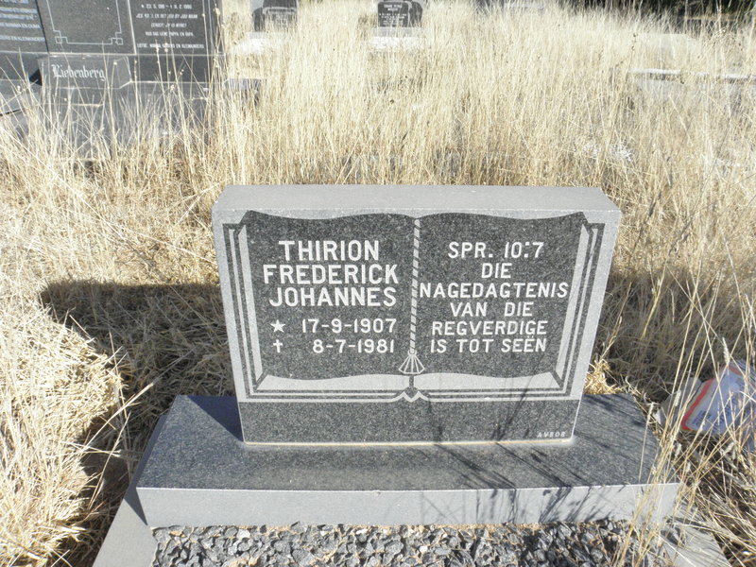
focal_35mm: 26
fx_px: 568
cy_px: 284
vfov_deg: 53.1
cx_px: 378
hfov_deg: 67.3
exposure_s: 1/500
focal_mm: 4.6
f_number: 6.3
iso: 200
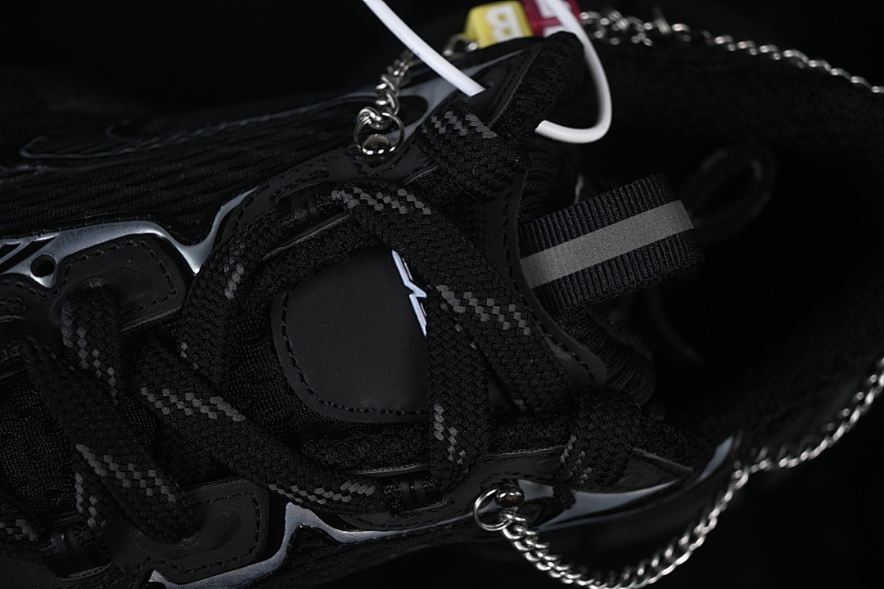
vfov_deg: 18.2
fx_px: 1842
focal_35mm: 75
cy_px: 294
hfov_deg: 27.0
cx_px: 442
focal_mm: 50
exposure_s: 1/50
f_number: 6.3
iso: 160
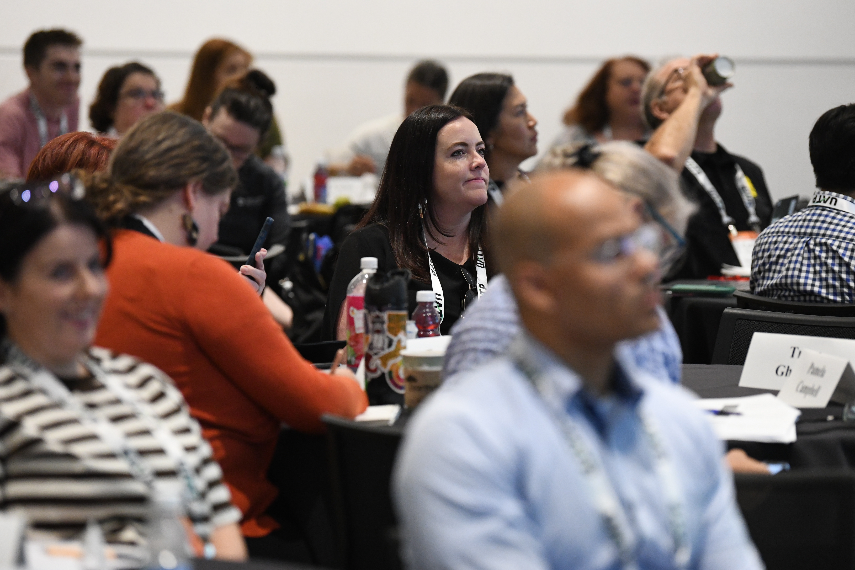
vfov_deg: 7.2
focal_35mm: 190
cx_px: 465
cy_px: 290
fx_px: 4512
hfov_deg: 10.8
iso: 4000
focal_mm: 150
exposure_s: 1/125
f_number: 2.8
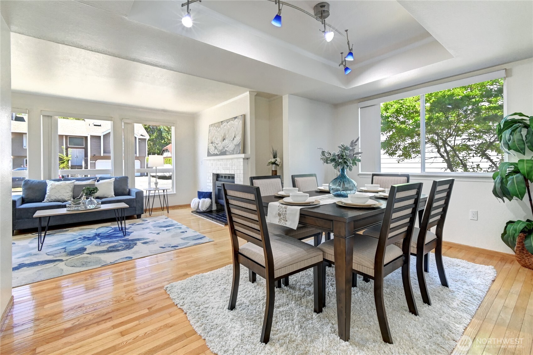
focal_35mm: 15
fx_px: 222
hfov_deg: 100.4
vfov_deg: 77.3
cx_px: 266
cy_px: 178
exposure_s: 1/5
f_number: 11
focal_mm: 10
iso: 3200
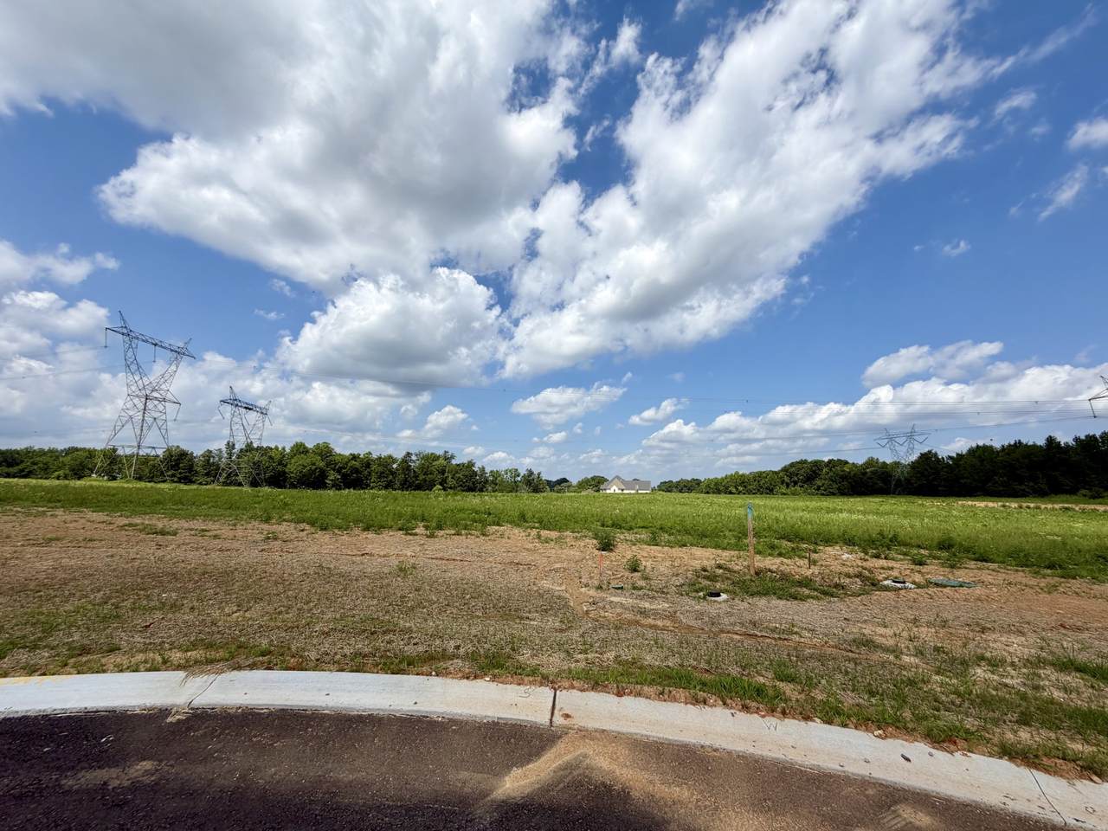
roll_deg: -1.1
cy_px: 416
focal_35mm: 14
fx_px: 448
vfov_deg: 85.7
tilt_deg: +10.2
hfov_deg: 102.1
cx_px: 554
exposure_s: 1/1431
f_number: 2.2
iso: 20
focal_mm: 2.22
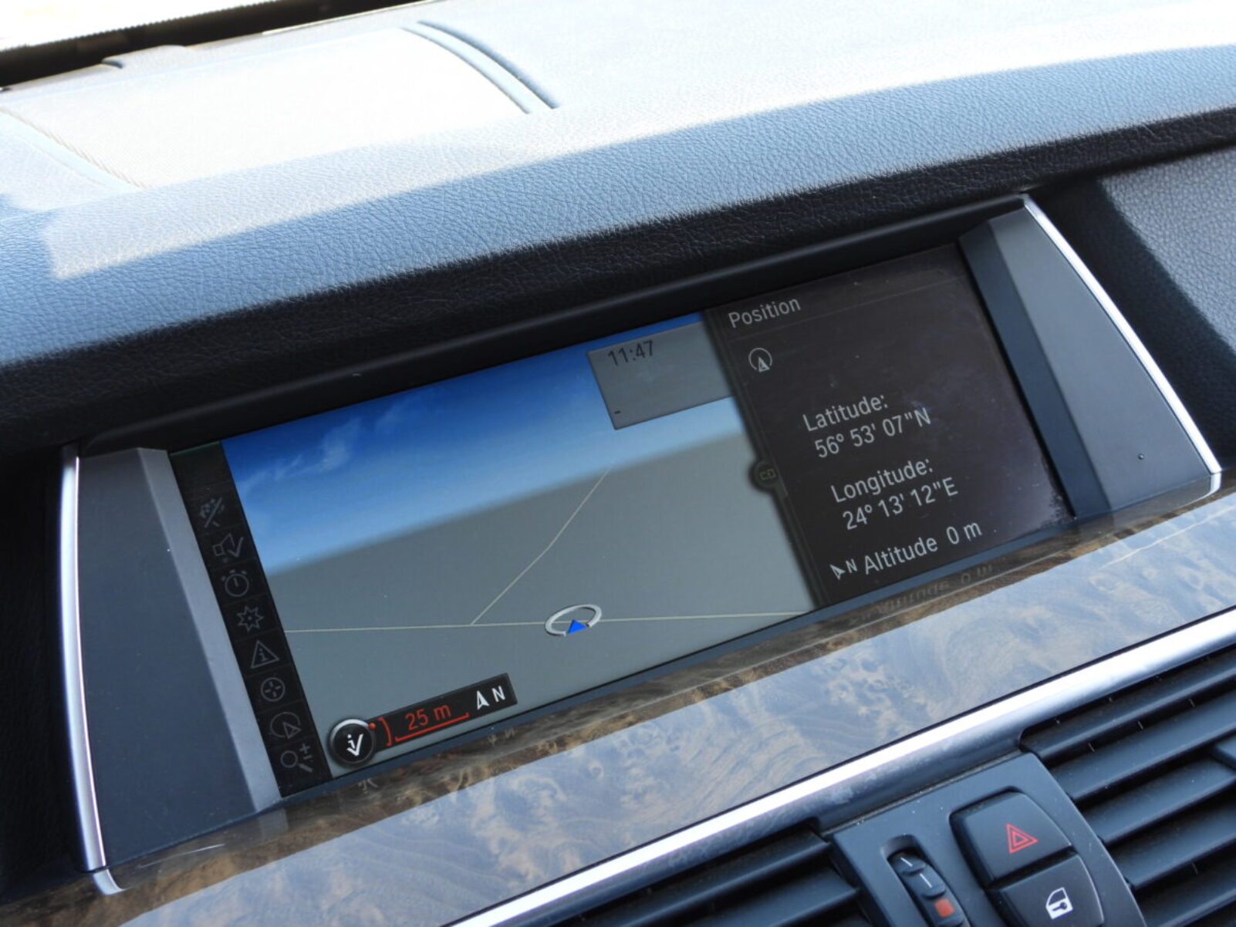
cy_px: 464
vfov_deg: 30.9
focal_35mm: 47
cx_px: 618
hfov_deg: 40.4
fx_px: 1678
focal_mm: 8.5
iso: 100
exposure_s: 1/50
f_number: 3.2
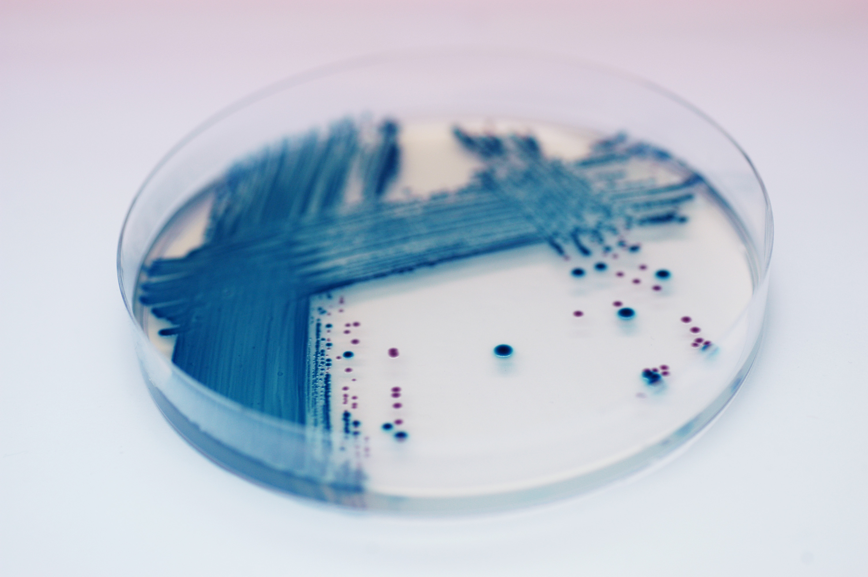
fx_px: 2168
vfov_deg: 15.2
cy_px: 288
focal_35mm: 90
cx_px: 434
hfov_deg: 22.6
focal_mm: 60
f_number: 4
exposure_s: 1/320
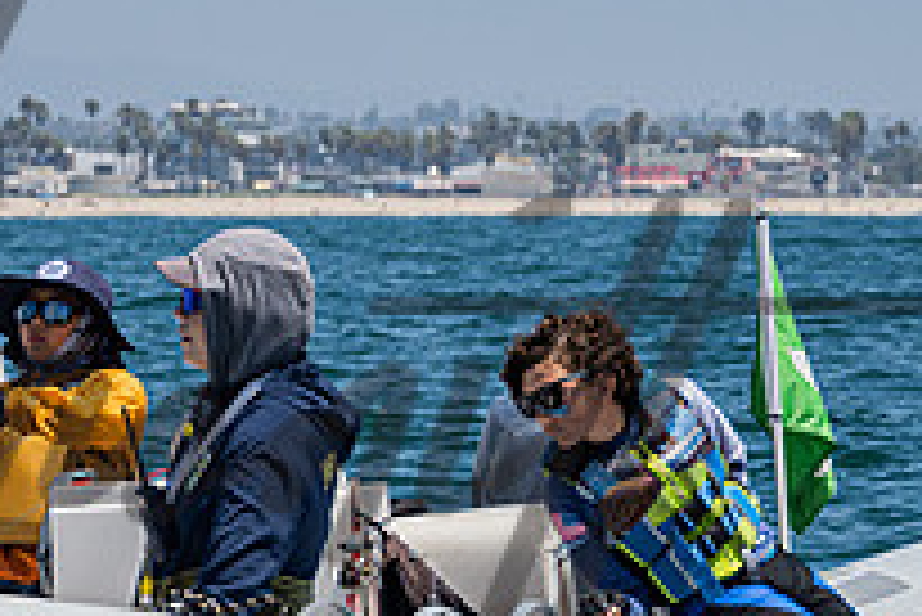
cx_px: 108
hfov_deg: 6.1
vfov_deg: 4.1
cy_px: 411
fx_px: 8688
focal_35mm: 339
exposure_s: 1/1600
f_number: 6.7
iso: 250
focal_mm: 120
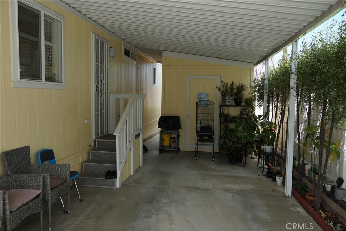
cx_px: 173
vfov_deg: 47.9
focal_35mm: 27
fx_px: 260
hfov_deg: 67.4
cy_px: 116
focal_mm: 18
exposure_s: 1/100
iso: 100
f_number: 7.1
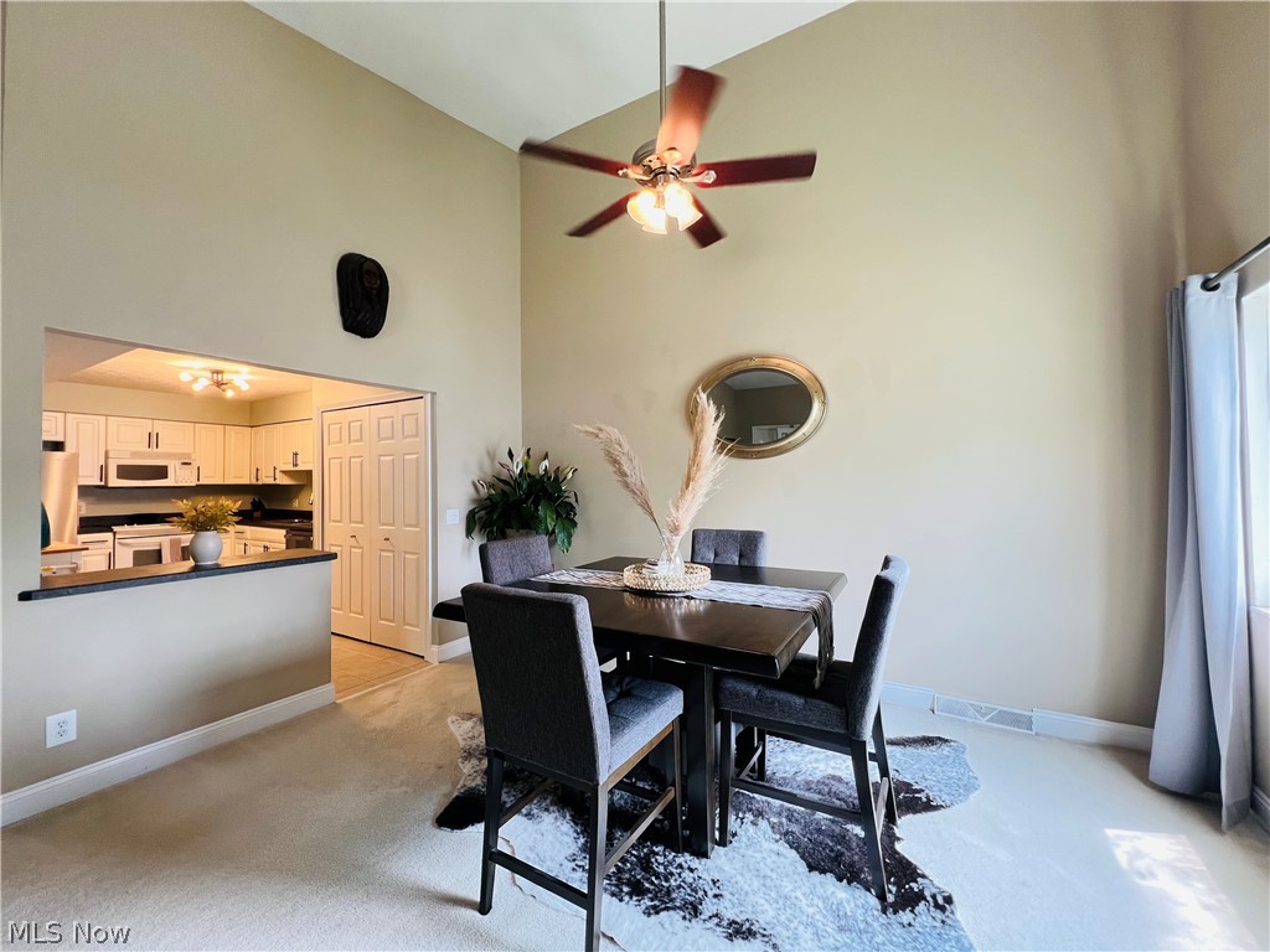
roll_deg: +1.0
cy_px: 476
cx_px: 635
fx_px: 477
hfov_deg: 106.2
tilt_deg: +0.7
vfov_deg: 89.9
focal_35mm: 13
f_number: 1.8
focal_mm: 1.57
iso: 125
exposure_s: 1/120
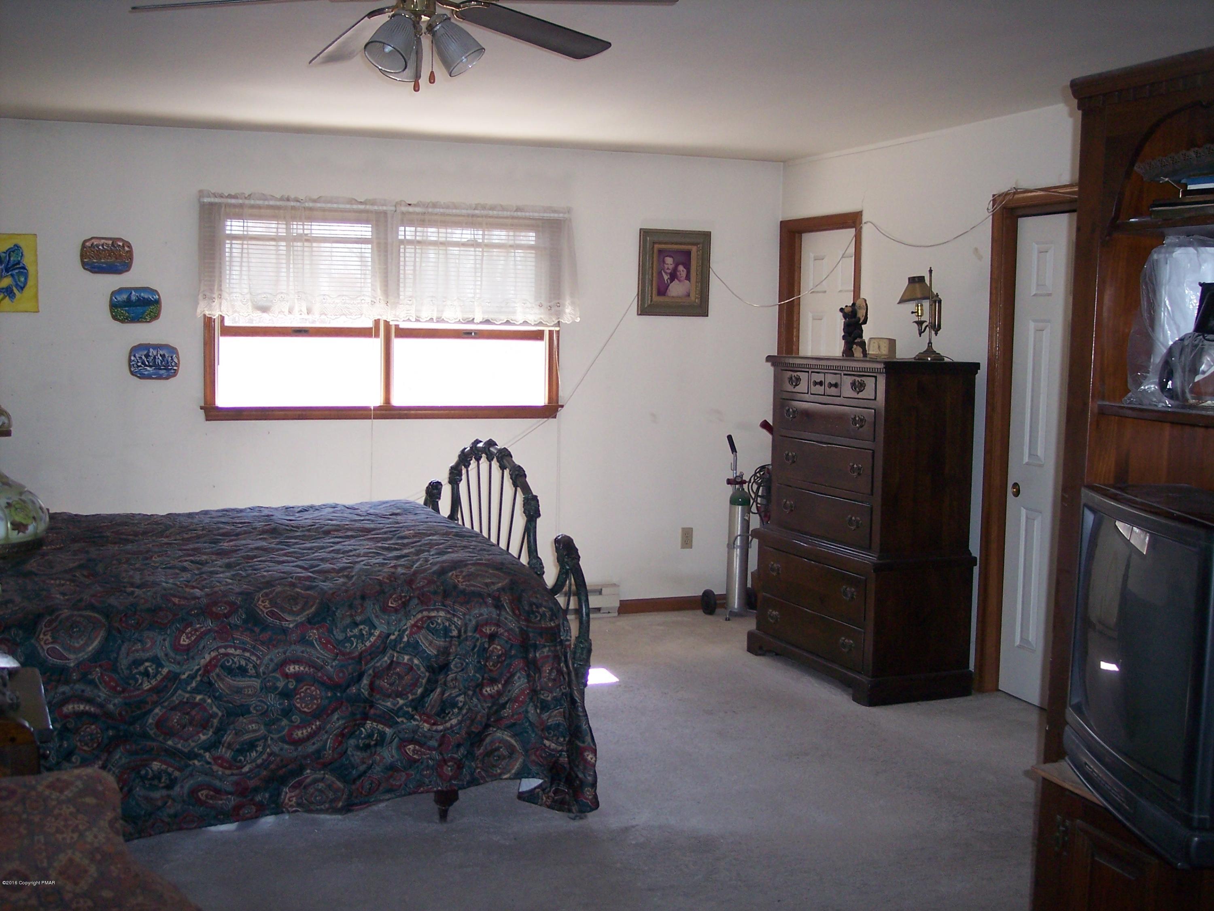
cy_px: 456
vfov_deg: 36.8
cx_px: 607
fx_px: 1368
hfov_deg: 47.9
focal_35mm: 39
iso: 140
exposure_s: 1/60
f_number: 2.8
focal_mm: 8
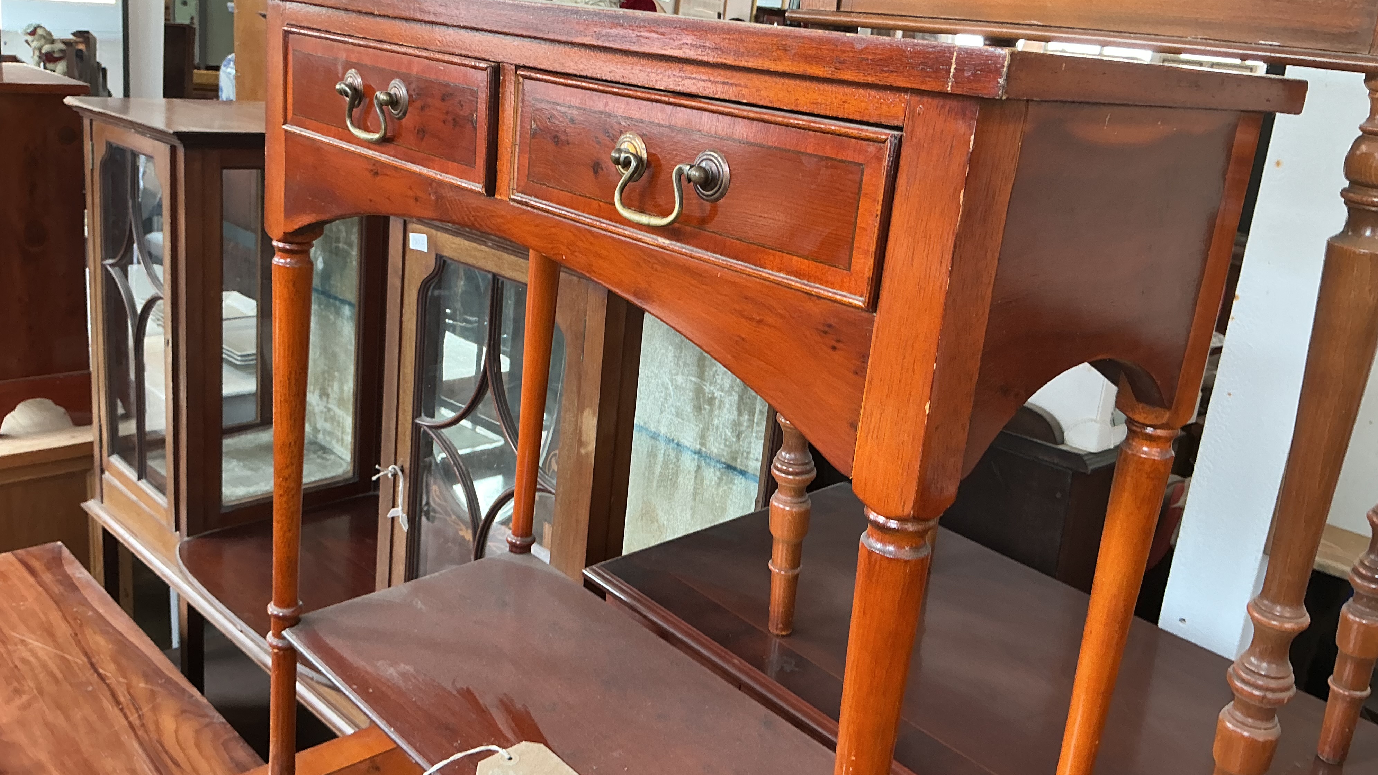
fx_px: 1169
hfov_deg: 61.0
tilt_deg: -16.2
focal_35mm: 32
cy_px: 348
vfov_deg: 36.6
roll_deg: -8.2
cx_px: 681
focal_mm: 3
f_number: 1.8
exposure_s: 1/50
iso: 40
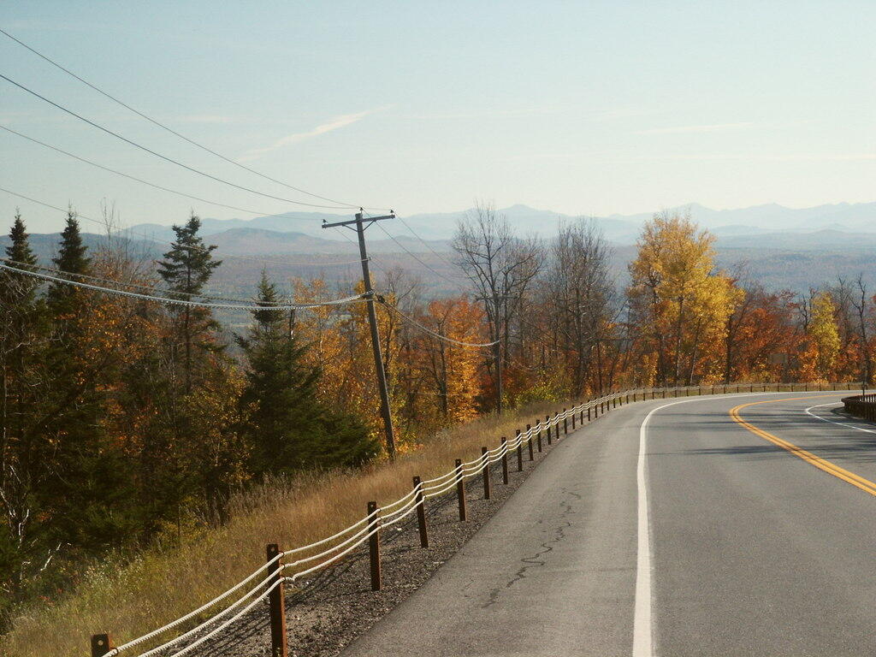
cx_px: 438
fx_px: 2429
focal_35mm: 96
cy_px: 328
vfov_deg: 15.4
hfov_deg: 20.4
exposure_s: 1/90
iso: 100
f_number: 8
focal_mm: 19.13
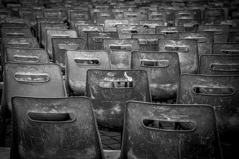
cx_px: 120
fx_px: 564
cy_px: 80
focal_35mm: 85
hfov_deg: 23.9
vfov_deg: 16.1
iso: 160
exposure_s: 1/30
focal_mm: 85
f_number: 8
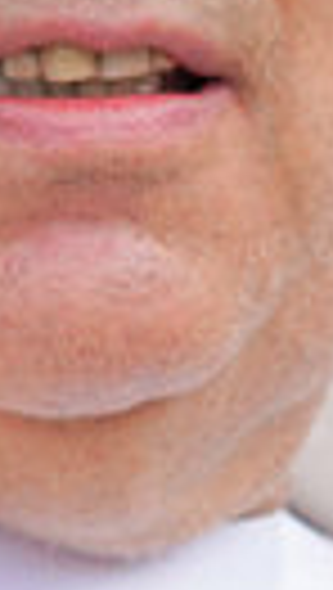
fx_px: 9576
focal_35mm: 612
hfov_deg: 2.0
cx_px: -4
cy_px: 203
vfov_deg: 3.5
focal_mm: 85
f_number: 5.6
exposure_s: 1/1000
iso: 640
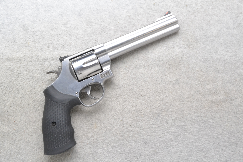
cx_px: 122
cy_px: 81
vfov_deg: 26.5
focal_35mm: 51
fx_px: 344
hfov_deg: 38.9
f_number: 20
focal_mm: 34
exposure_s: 1/60
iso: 3200
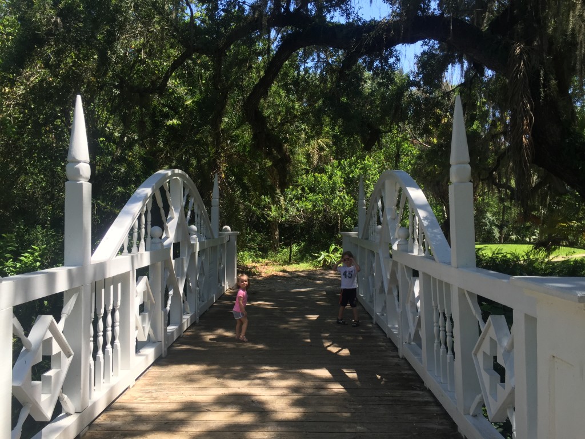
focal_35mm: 29
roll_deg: -0.7
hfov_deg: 61.7
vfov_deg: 48.2
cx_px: 292
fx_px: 490
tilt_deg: -0.9
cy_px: 220
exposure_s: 1/590
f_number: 2.2
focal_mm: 4.15
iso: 32
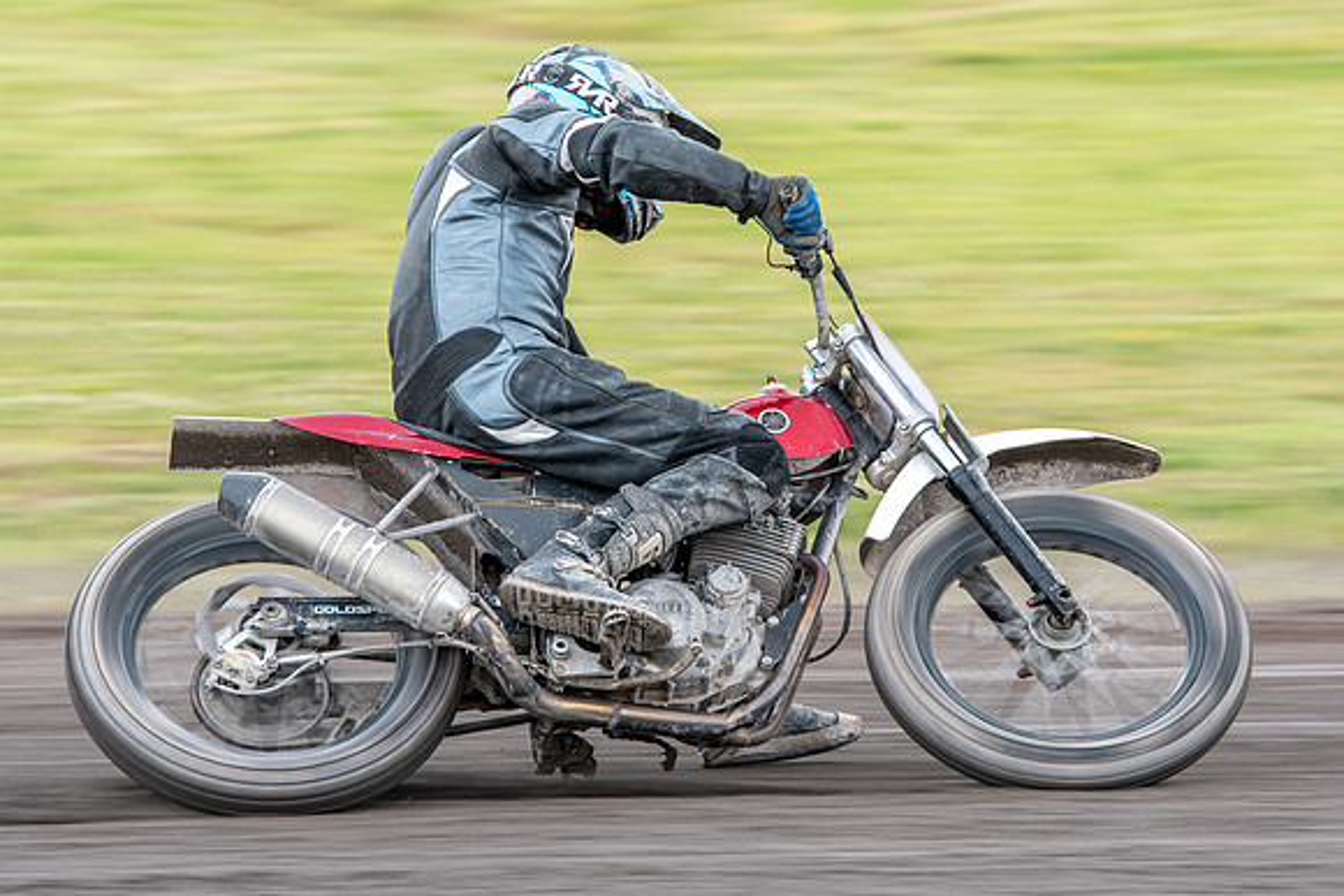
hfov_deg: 6.7
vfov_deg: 4.5
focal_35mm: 306
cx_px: 746
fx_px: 11414
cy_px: 437
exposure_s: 1/200
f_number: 8
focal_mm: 200
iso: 200
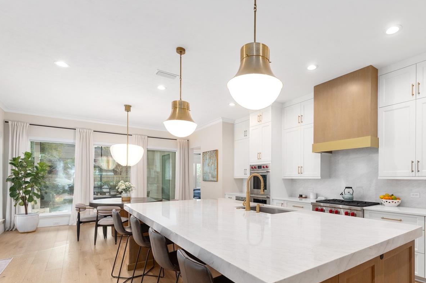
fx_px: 225
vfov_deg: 63.5
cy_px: 179
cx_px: 253
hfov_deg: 86.0
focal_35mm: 19
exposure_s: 1/15
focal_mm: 14
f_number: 7.1
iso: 400
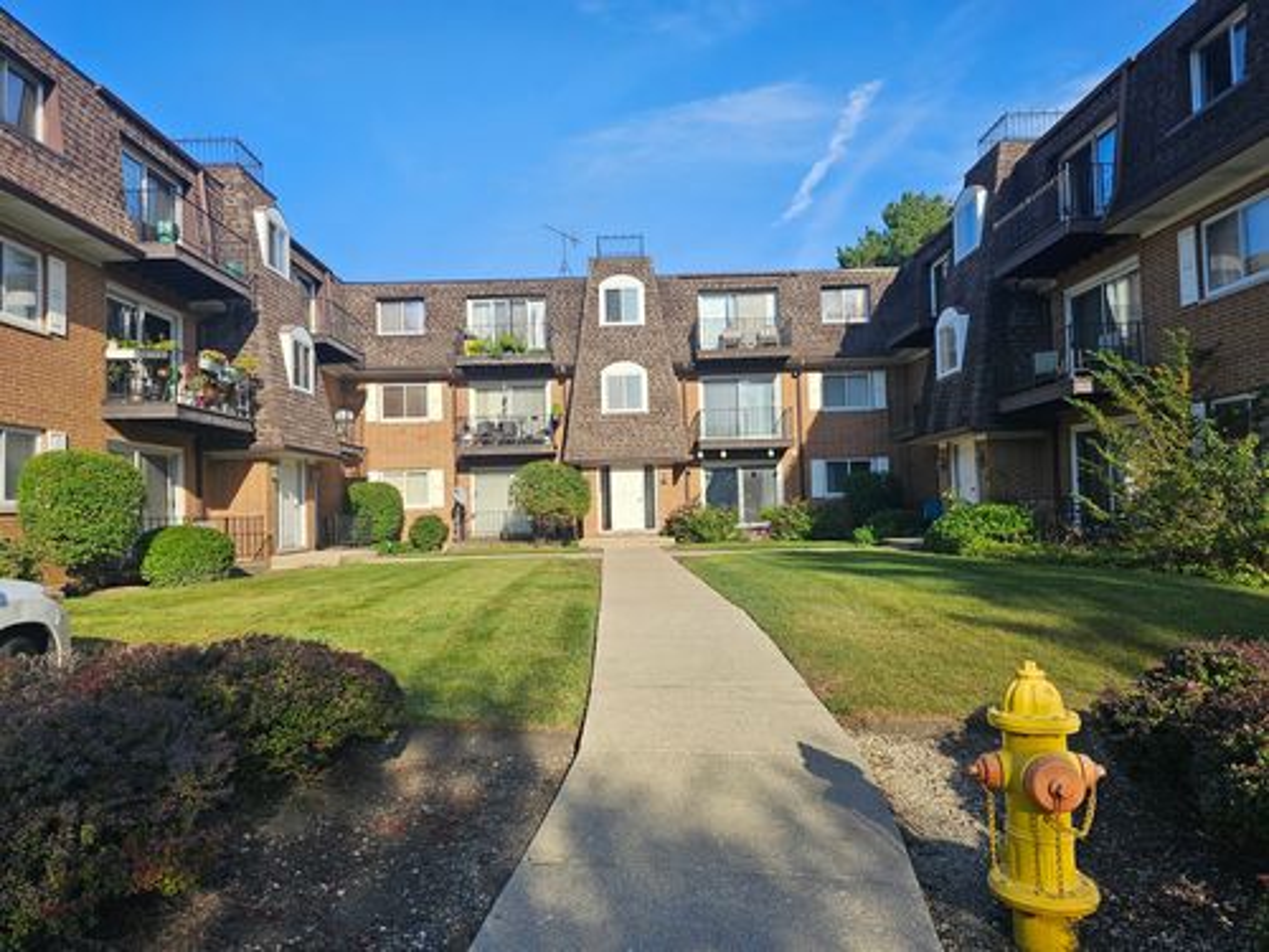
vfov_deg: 58.9
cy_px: 476
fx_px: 843
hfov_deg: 73.9
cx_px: 634
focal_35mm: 23
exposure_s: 1/523
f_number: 1.7
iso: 10
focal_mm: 6.3
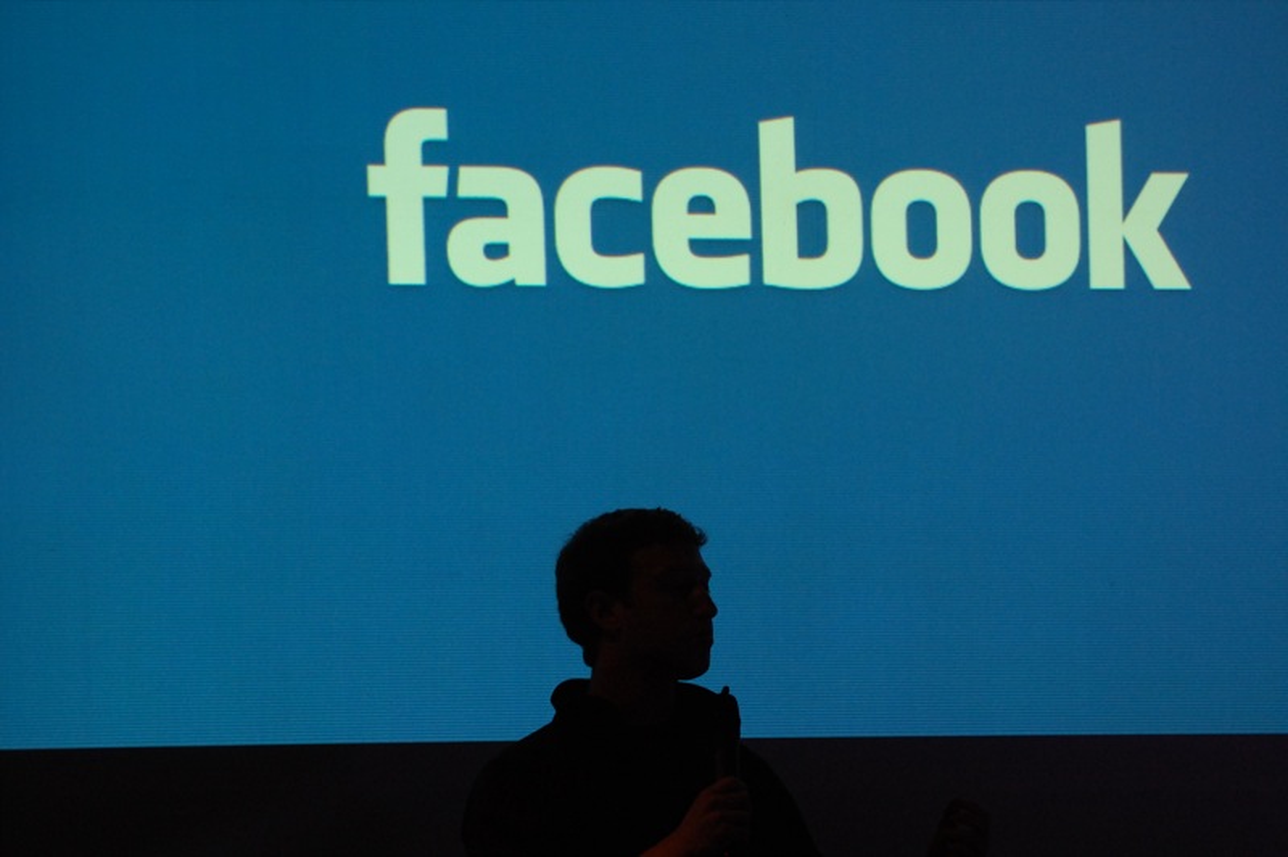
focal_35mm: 174
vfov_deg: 7.9
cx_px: 644
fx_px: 6220
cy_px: 428
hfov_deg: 11.8
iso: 900
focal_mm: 116
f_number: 4.8
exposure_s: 1/60
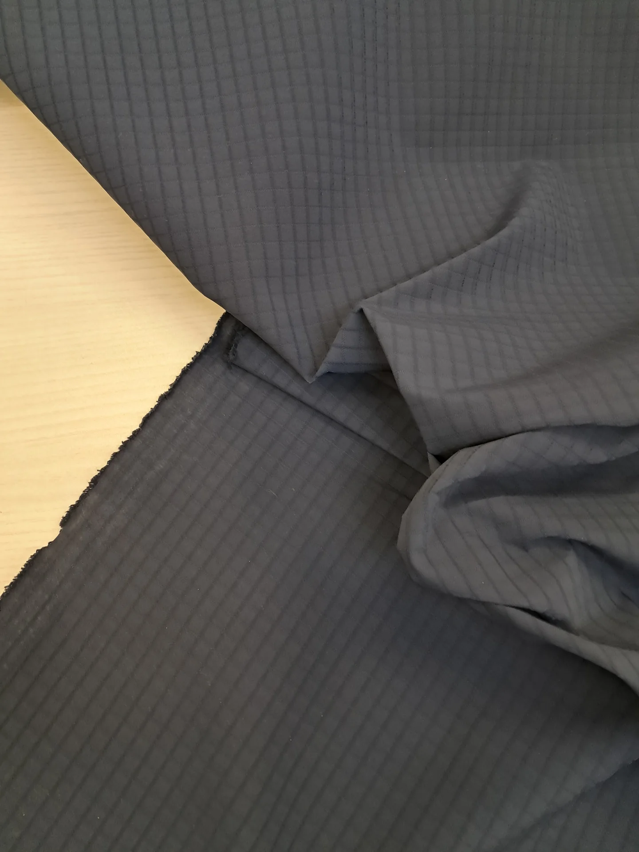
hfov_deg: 51.4
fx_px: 665
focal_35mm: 27
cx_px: 320
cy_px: 426
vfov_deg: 65.3
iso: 250
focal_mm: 4
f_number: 1.8
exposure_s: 1/50
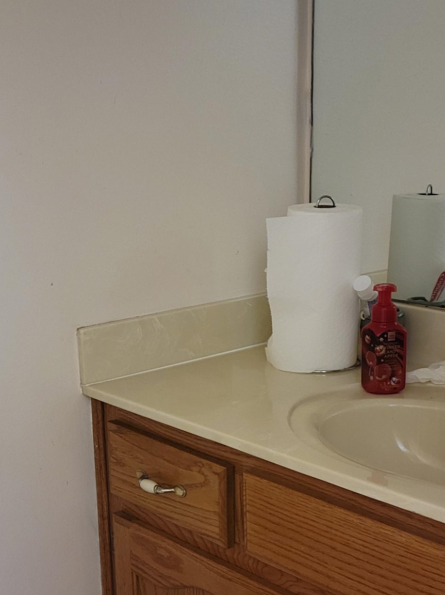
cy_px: 397
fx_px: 961
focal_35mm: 56
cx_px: 243
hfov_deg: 26.1
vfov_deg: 34.0
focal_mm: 5.9
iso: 640
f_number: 2
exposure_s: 1/30
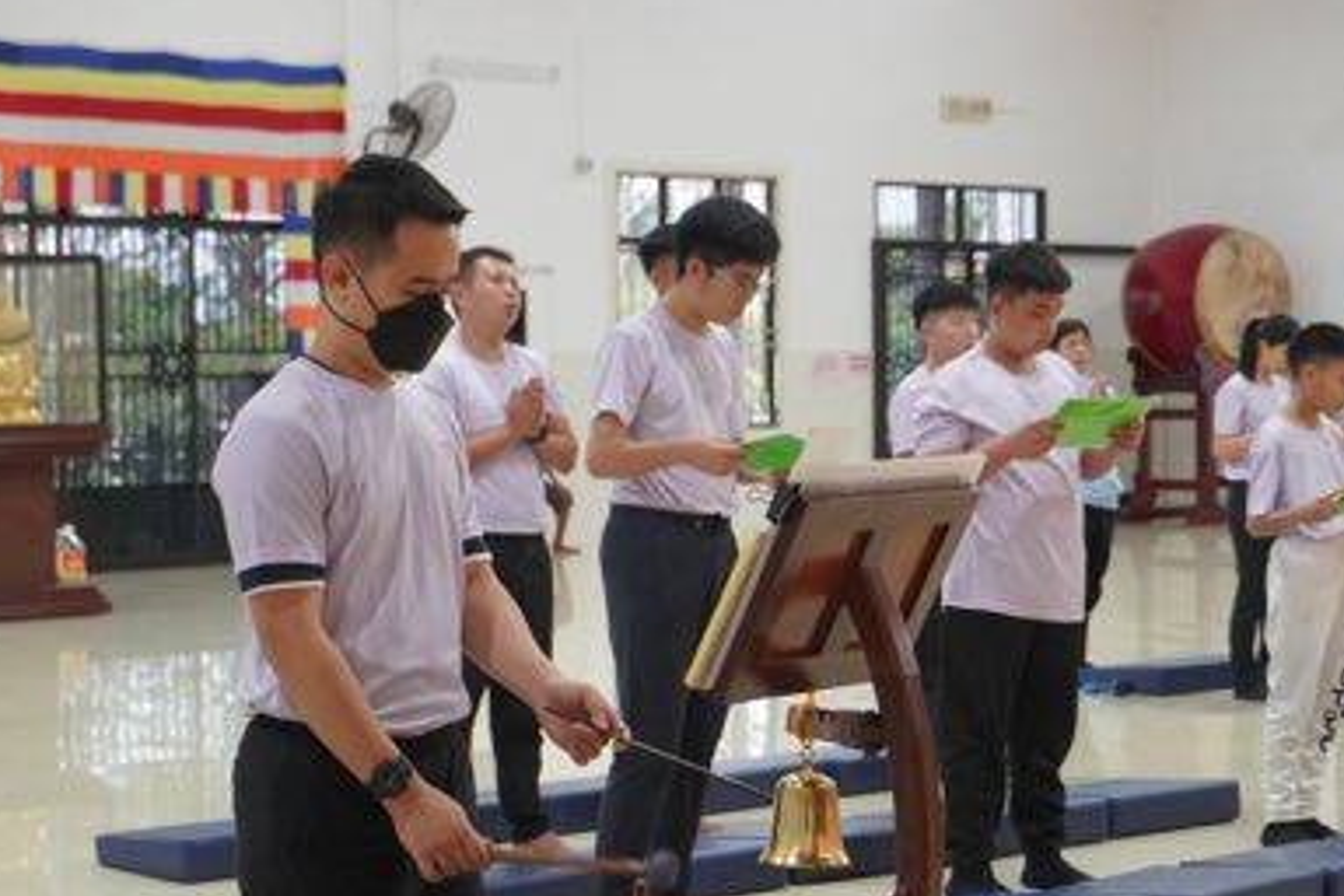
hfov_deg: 25.2
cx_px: 700
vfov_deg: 16.9
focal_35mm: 81
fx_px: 3010
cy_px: 483
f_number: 5.6
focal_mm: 43
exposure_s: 1/160
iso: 2000
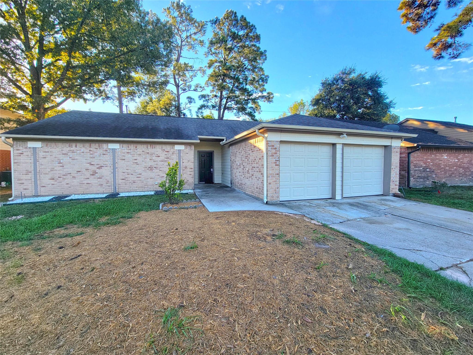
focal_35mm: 13
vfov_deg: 89.9
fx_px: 178
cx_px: 236
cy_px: 178
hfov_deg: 106.2
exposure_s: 1/350
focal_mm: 2.2
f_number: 2.2
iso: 50
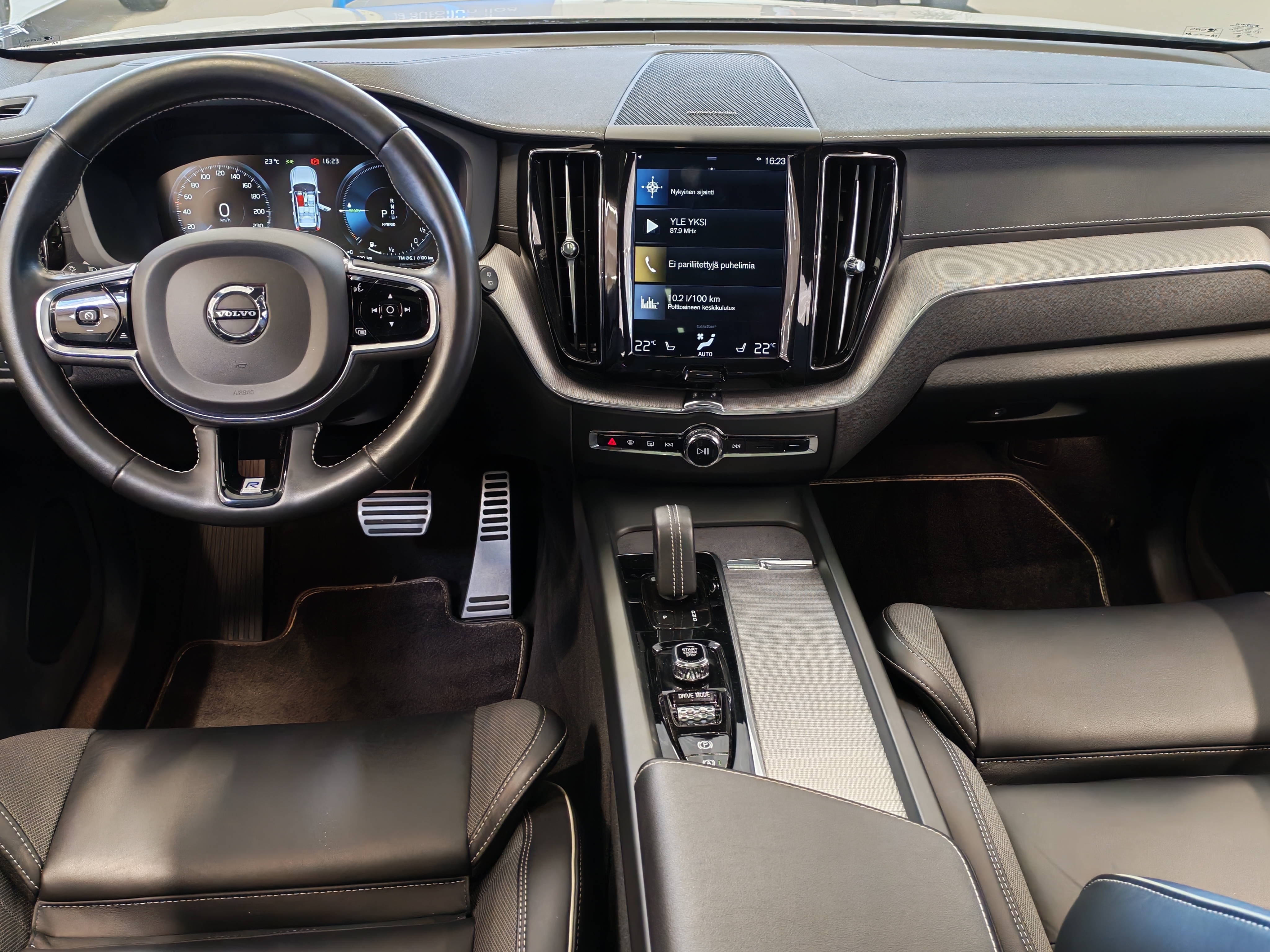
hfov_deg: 56.8
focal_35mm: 32
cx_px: 635
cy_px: 476
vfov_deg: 44.2
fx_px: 1174
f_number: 1.9
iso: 800
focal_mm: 6.12
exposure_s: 1/50
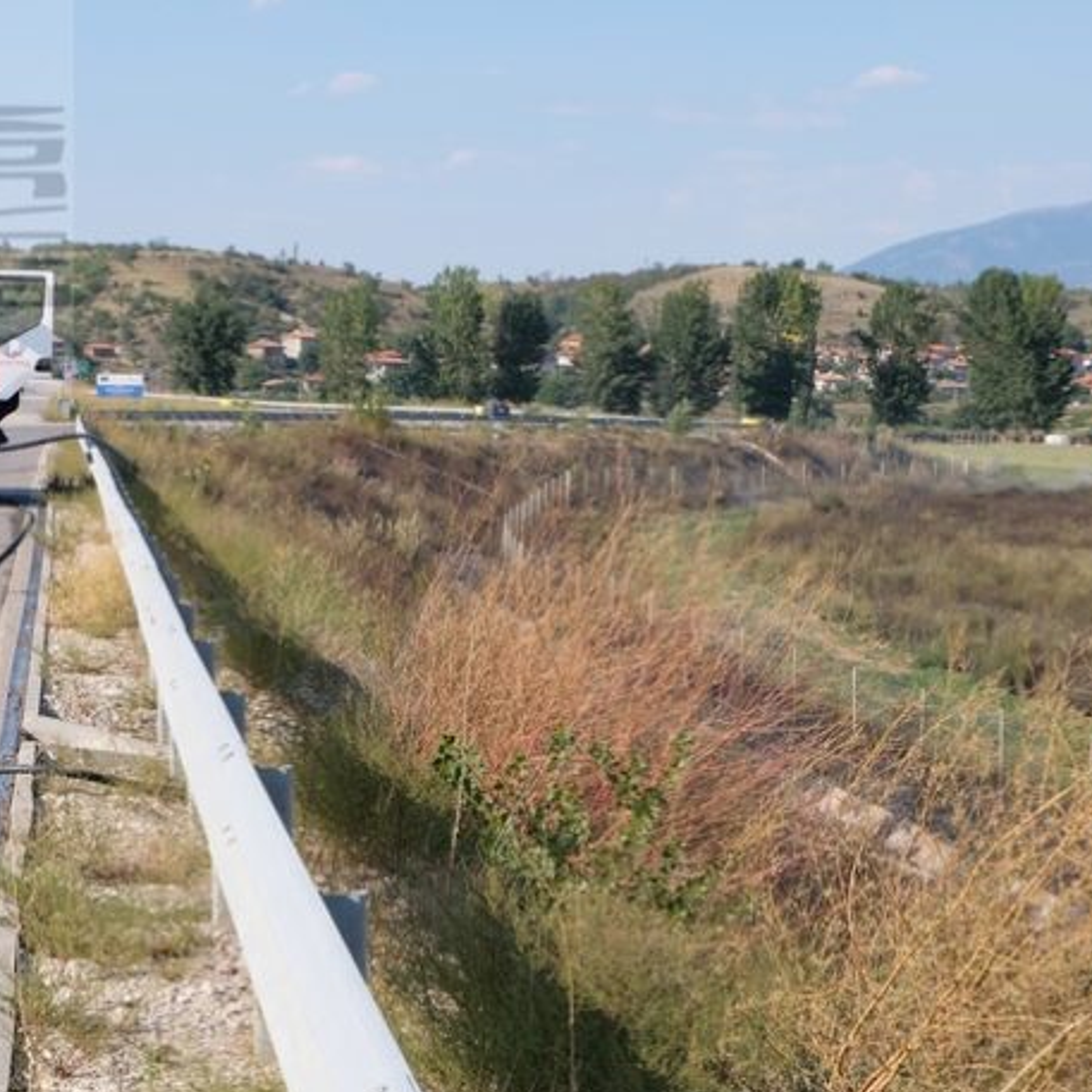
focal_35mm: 97
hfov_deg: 17.9
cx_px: 430
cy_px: 552
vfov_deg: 17.9
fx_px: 3462
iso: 400
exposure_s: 1/350
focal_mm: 50
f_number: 10
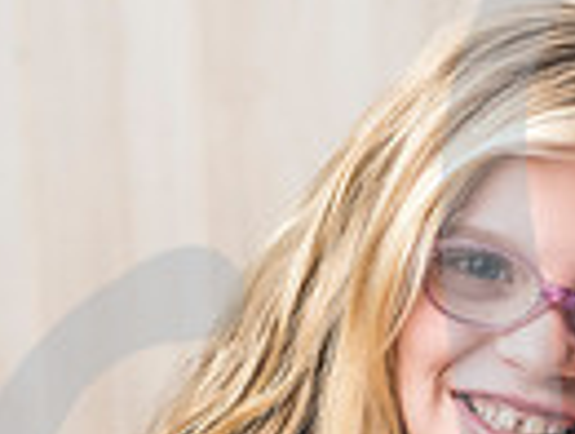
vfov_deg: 8.8
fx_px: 2762
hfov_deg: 11.7
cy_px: 602
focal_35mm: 166
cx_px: 588
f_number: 2.8
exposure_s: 1/200
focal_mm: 50
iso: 200
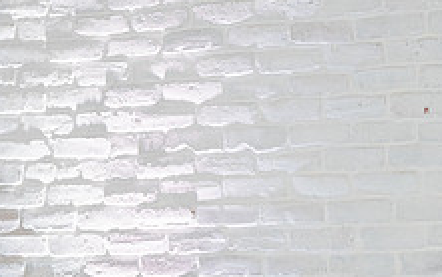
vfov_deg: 5.5
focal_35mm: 237
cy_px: 382
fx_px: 2856
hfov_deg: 8.8
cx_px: 108
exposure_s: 1/320
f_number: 2.8
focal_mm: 89
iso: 1600
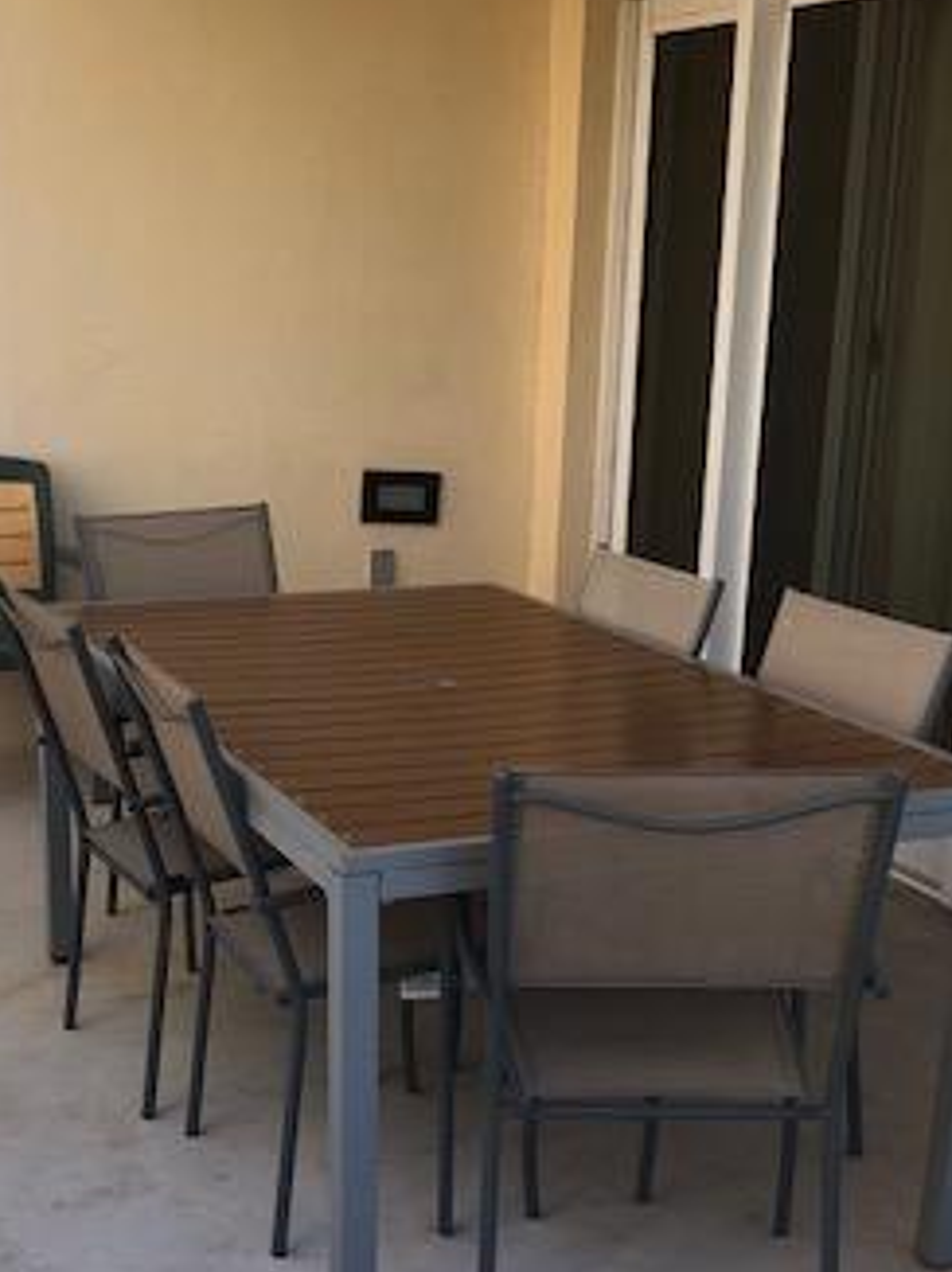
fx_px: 2019
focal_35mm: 55
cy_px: 874
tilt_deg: -15.8
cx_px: 332
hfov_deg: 26.4
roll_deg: -1.8
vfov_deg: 34.6
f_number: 1.8
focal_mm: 3.99
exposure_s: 1/358
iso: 20
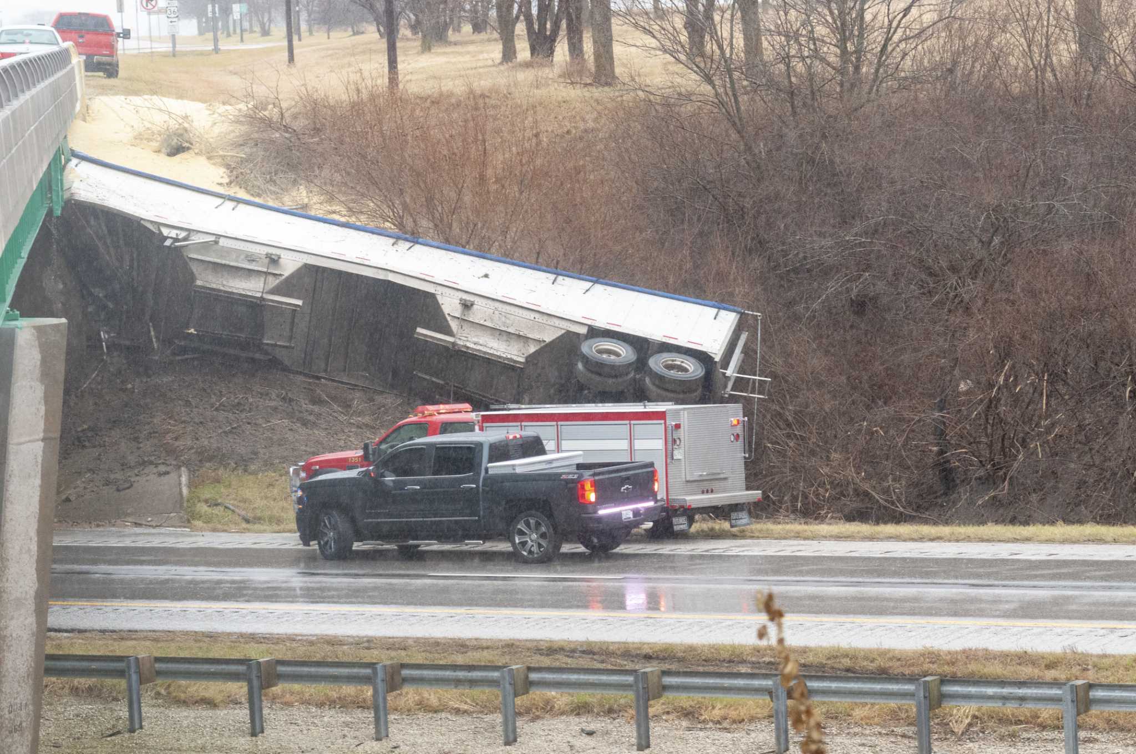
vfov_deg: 8.7
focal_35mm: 158
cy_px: 377
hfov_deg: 13.1
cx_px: 568
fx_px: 4964
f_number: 5
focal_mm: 105
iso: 1600
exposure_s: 1/250
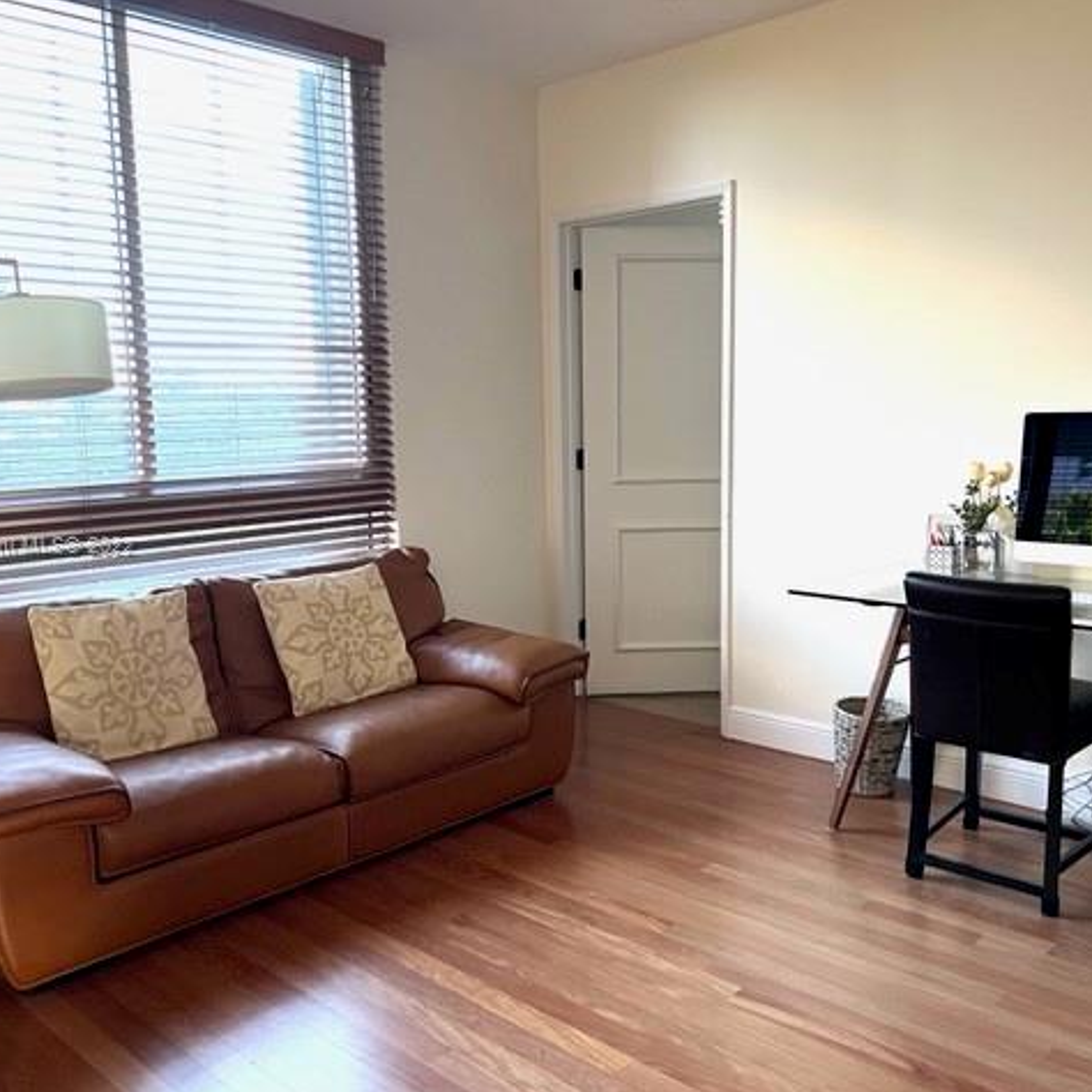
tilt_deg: -7.8
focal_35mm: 31
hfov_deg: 52.5
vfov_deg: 52.5
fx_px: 1106
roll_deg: +1.5
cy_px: 548
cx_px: 553
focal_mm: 5.7
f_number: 1.5
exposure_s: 1/79
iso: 125
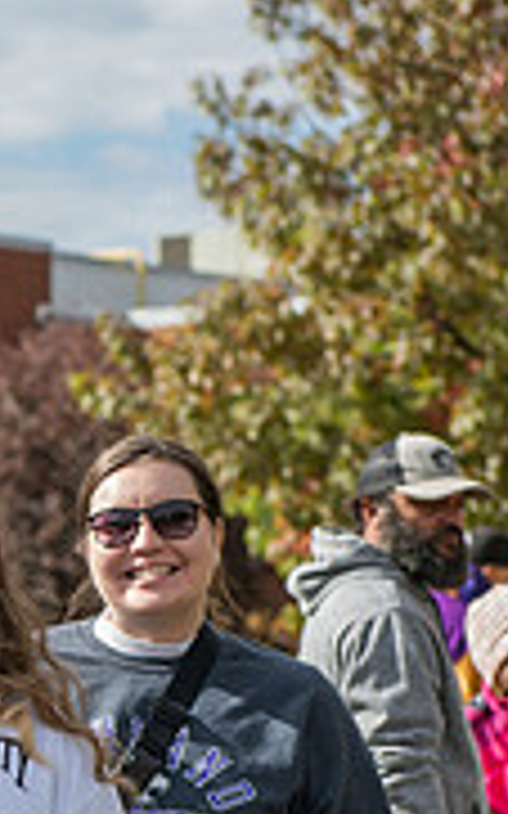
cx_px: -297
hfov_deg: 5.7
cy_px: 717
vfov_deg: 9.1
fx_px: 5077
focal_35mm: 229
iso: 125
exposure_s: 1/640
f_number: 4.5
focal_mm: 70
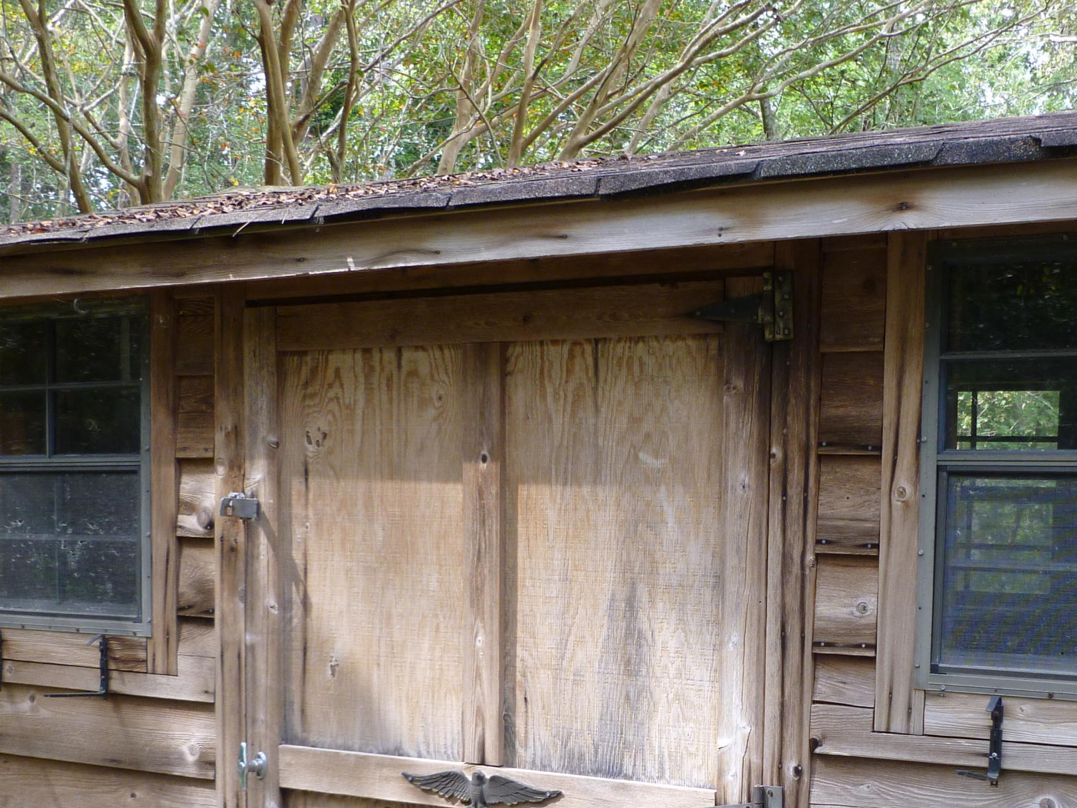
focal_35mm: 52
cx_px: 764
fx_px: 1618
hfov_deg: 36.2
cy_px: 660
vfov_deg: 27.4
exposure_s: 1/80
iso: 100
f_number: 3.3
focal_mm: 5
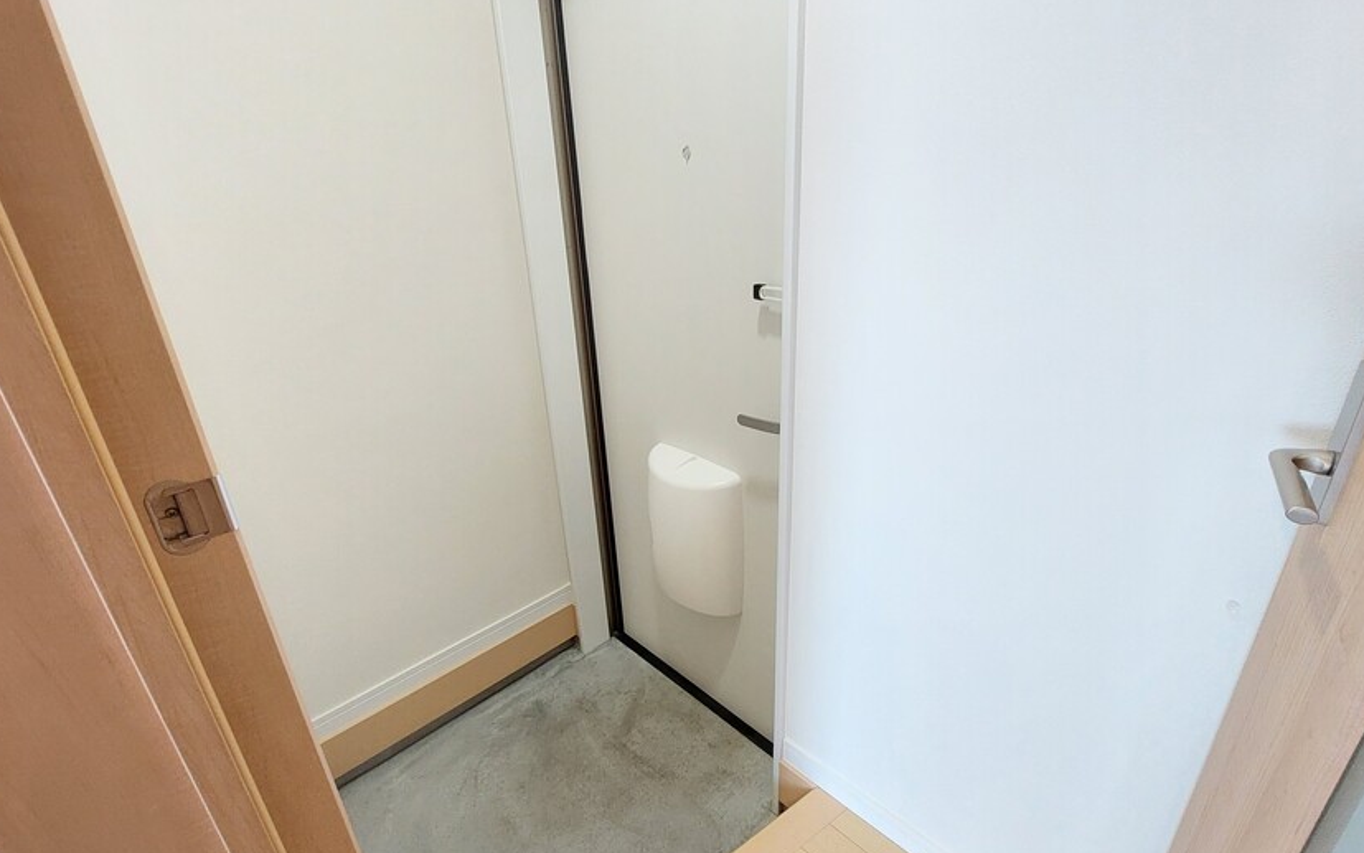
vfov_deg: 71.3
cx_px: 742
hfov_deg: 97.6
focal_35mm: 16
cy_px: 426
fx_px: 595
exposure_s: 1/30
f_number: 2.2
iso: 320
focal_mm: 1.74
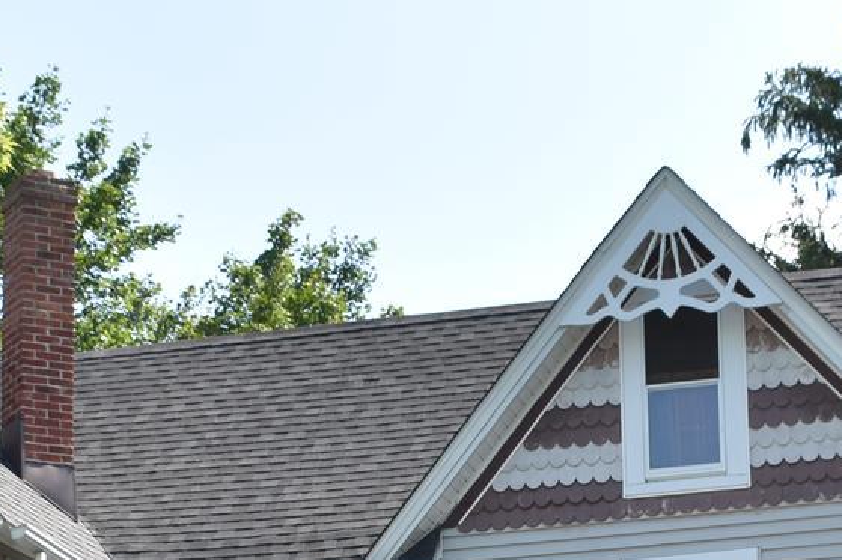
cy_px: 785
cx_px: 444
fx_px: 3085
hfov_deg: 15.5
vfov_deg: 10.1
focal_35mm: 132
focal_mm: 24
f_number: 6.3
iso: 100
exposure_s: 1/200
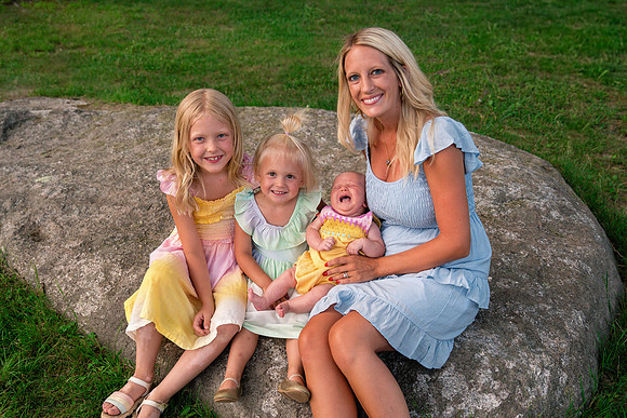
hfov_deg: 51.5
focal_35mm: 37
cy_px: 251
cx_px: 294
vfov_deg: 35.6
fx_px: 649
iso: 500
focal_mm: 31
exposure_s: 1/400
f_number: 3.5
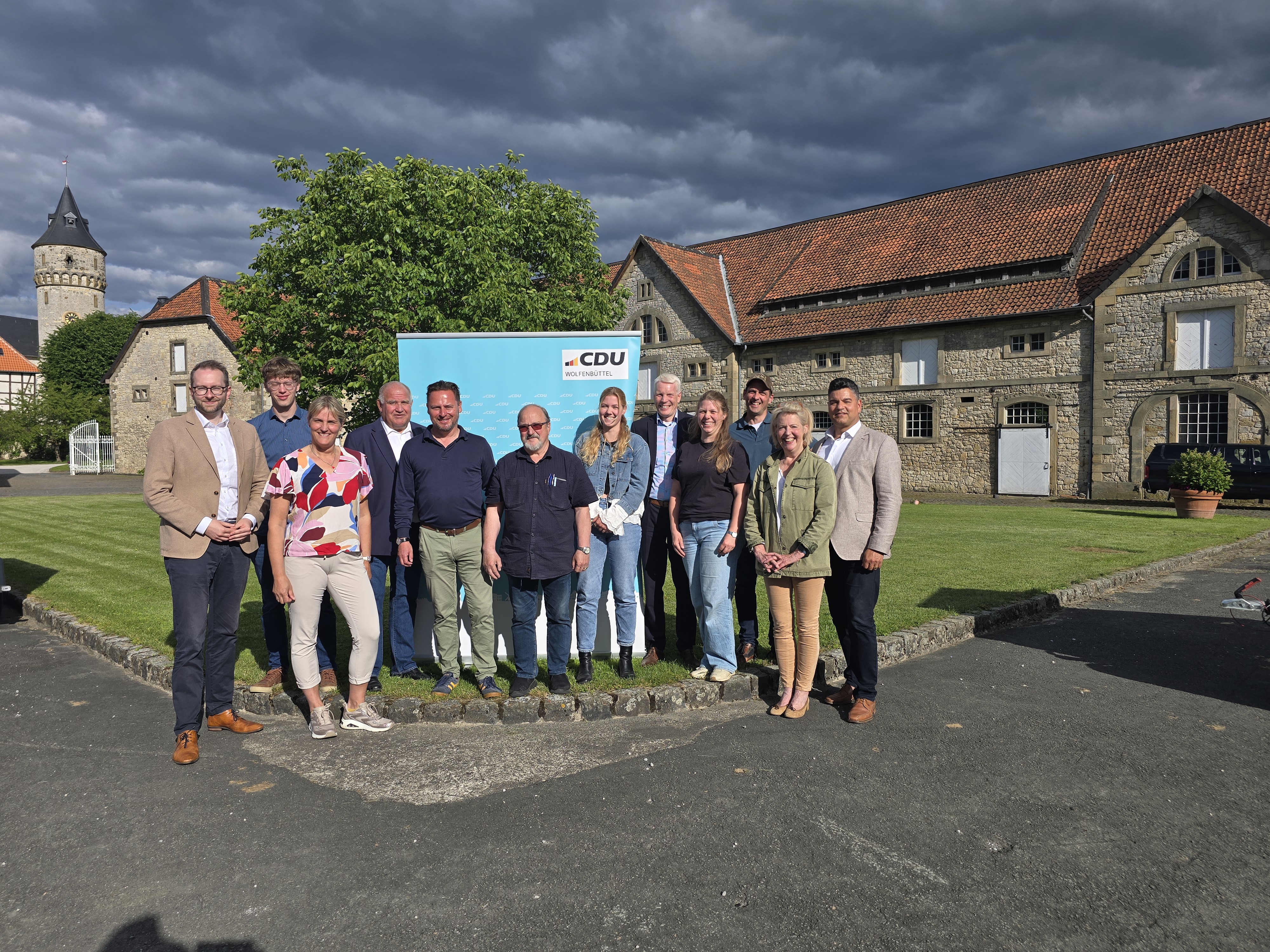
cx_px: 635
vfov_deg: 58.9
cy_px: 476
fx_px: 844
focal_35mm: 23
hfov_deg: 73.9
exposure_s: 1/1199
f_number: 1.7
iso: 12
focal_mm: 6.3
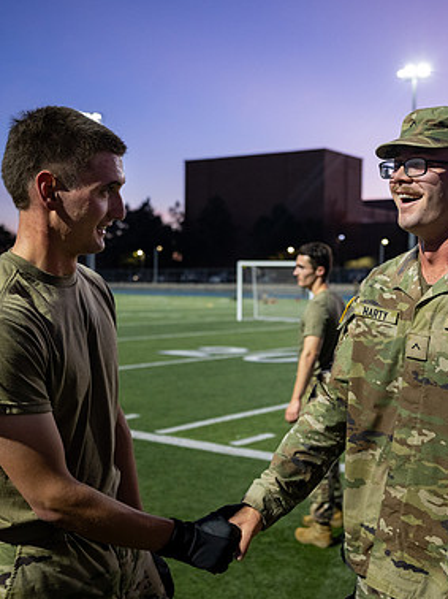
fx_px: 829
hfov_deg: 29.9
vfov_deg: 39.7
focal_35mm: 48
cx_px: 316
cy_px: 311
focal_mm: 28.5
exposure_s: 1/200
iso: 1250
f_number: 2.8
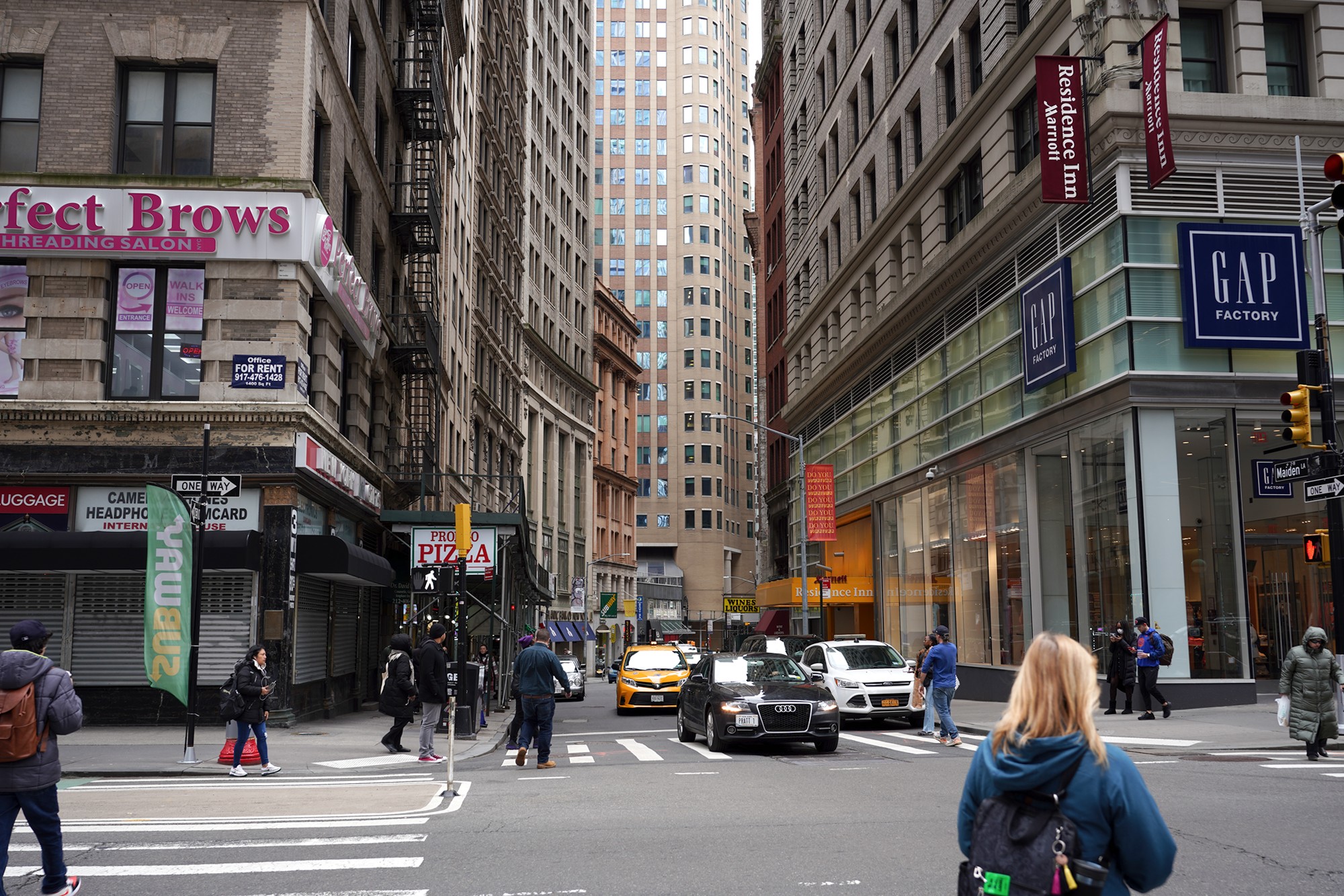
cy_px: 448
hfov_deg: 58.7
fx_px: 1195
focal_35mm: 32
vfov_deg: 41.1
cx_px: 672
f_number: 4.5
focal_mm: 32
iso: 100
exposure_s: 1/100
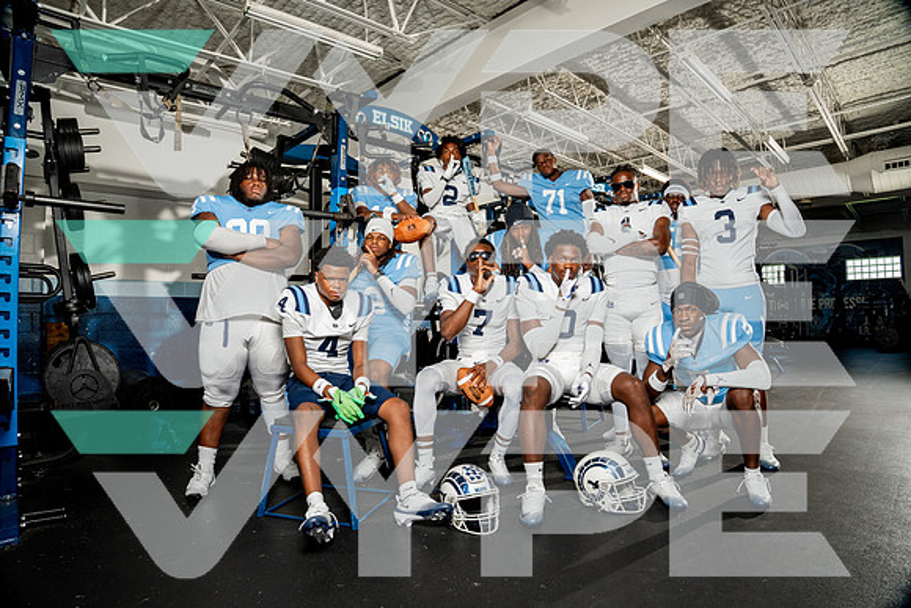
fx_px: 506
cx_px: 456
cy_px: 304
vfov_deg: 62.0
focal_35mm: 20
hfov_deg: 84.0
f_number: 7.1
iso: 640
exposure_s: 1/200
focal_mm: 20
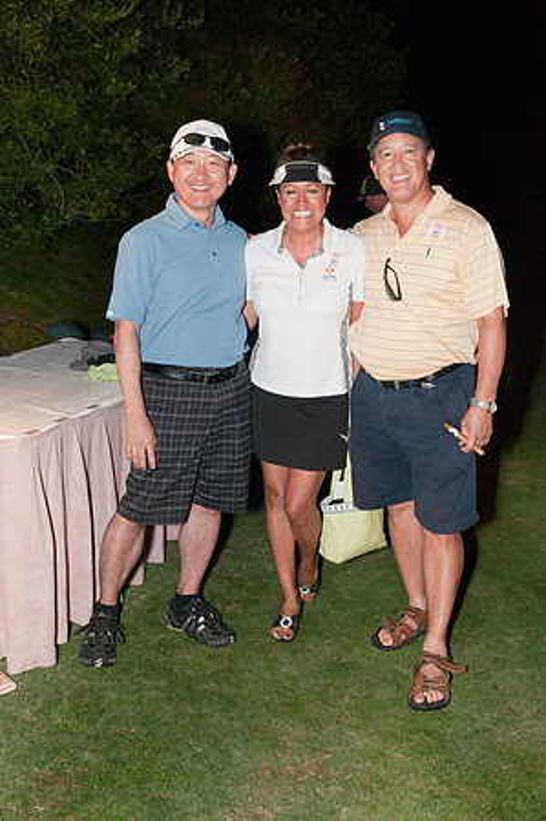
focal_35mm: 39
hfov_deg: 34.1
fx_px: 889
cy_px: 410
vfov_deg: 49.6
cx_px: 273
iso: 640
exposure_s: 1/60
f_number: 6.3
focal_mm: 26
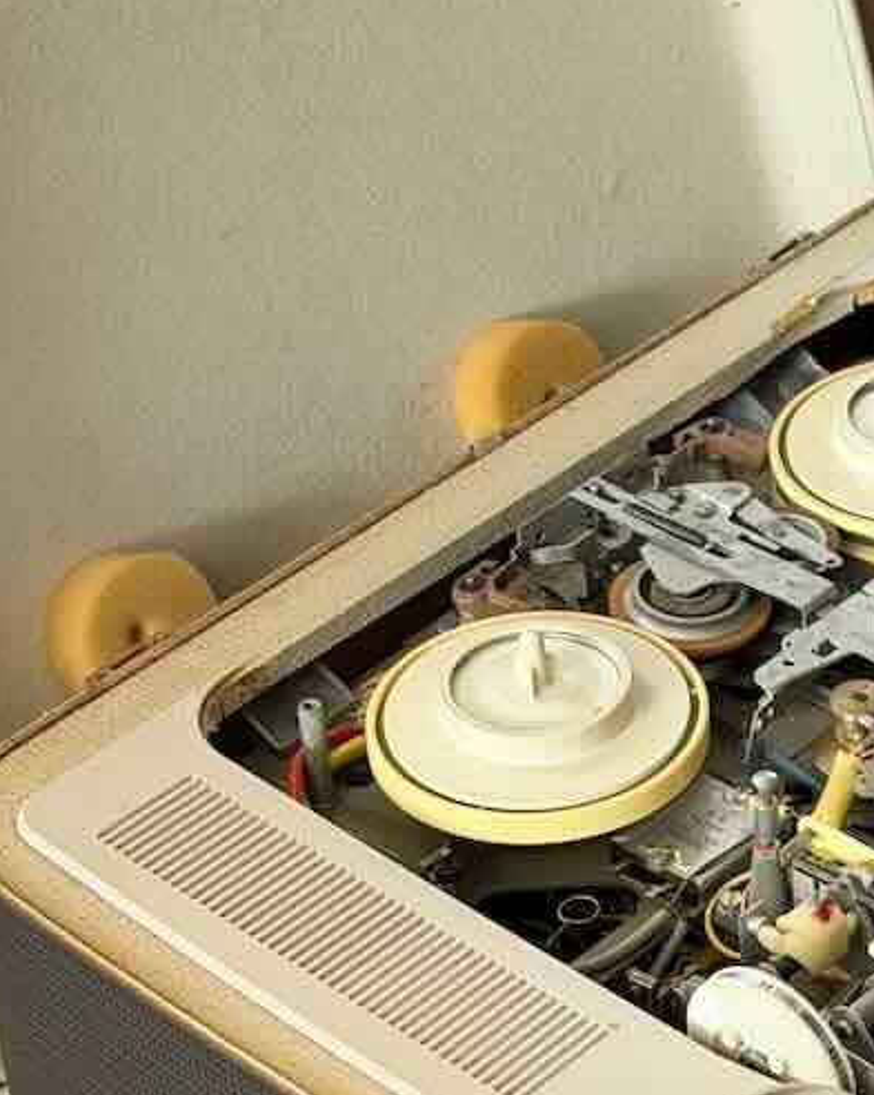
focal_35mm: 122
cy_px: 881
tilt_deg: -40.2
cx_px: 1025
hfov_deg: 12.4
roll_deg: -0.9
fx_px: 3948
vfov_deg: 15.7
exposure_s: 1/53
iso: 250
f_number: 1.78
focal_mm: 6.76
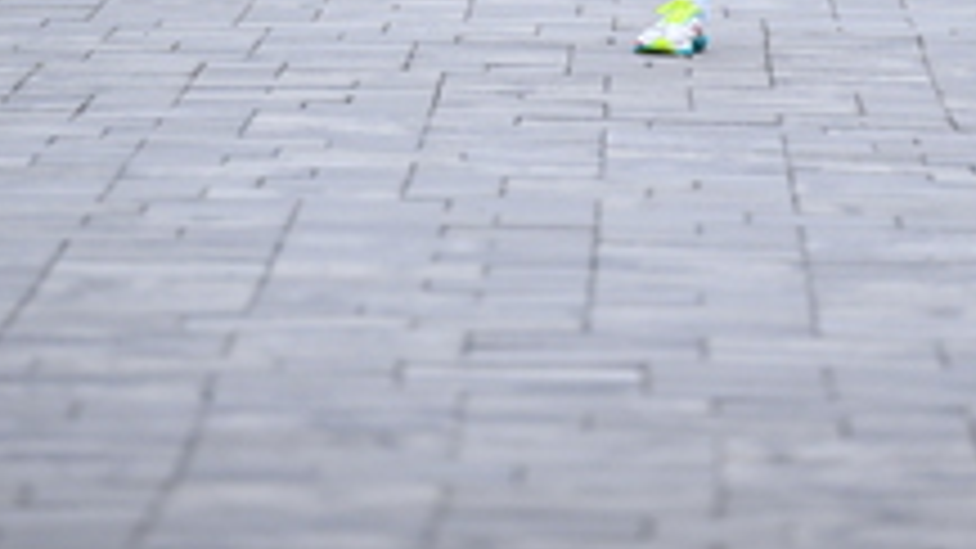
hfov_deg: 4.1
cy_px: -670
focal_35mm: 532
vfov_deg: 2.3
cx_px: 654
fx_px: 13766
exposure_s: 1/1600
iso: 1000
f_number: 2.8
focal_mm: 200
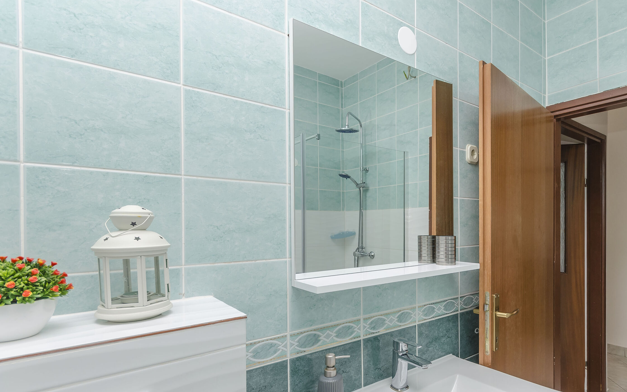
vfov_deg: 61.9
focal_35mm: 19
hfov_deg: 86.8
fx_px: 325
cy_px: 226
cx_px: 377
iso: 100
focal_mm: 10
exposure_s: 1/100
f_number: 9
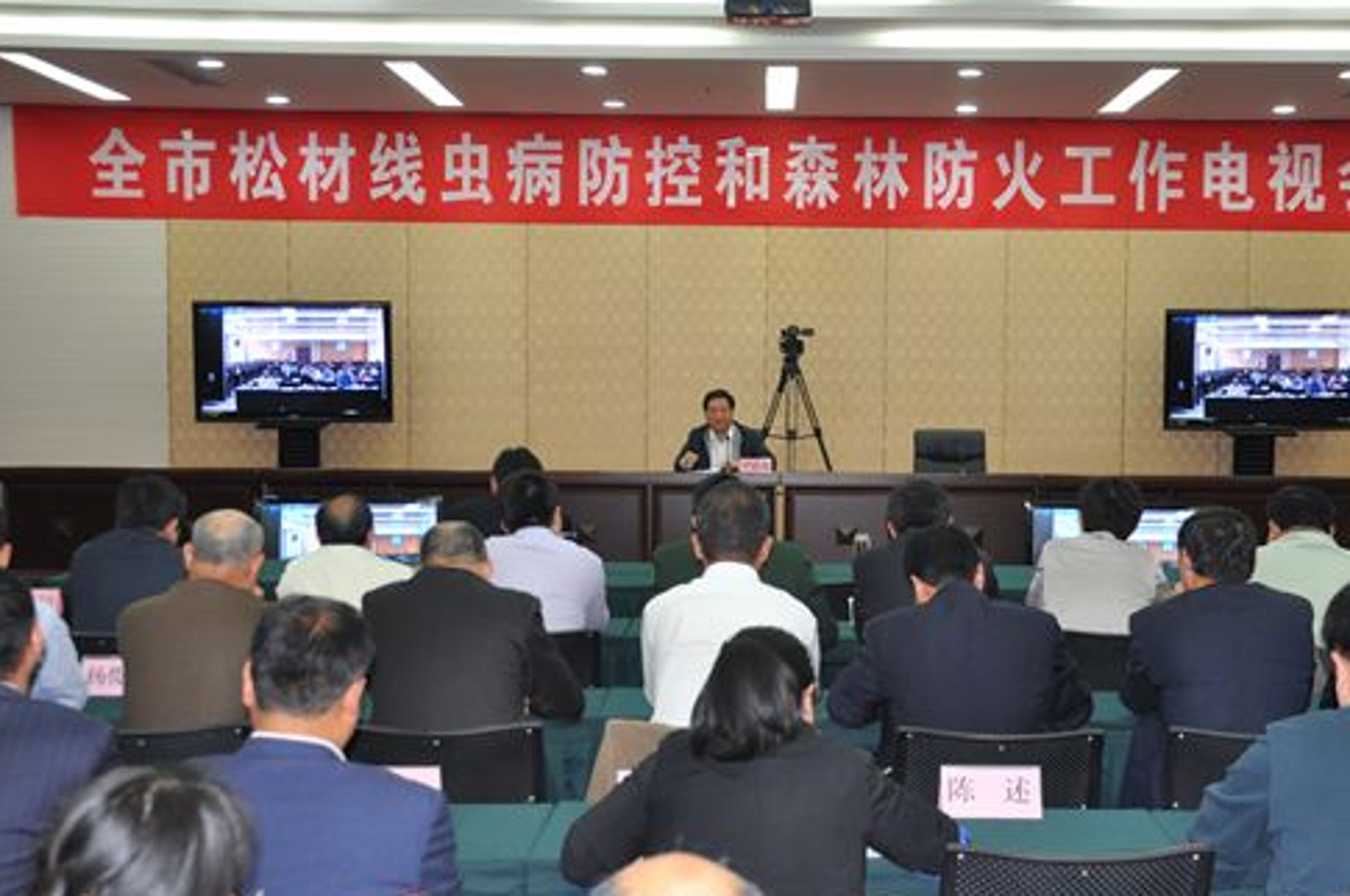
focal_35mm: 52
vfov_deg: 25.9
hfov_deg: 38.2
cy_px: 438
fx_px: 1947
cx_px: 765
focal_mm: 28
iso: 800
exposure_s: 1/60
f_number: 4
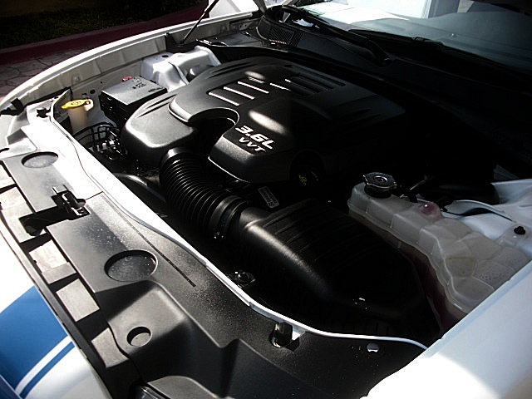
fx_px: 553
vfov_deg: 39.7
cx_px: 266
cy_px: 200
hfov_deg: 51.4
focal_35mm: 36
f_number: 2.8
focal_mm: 6.3
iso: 50
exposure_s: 1/400
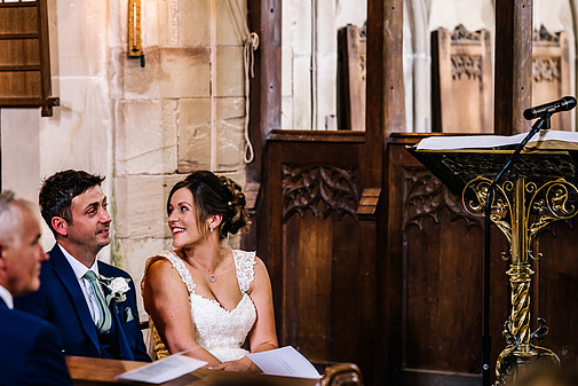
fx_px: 2489
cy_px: 194
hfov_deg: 13.2
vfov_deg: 8.9
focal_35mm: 155
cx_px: 262
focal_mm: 135
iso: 1250
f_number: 2.5
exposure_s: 1/160
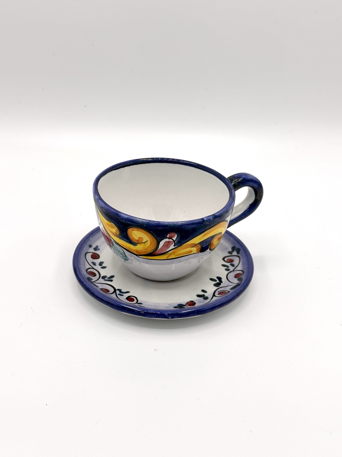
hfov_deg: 30.3
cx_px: 171
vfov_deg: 39.7
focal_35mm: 48
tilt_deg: -30.9
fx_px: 632
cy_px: 228
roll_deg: -1.8
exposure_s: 1/1916
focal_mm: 6.86
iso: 64
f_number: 1.78
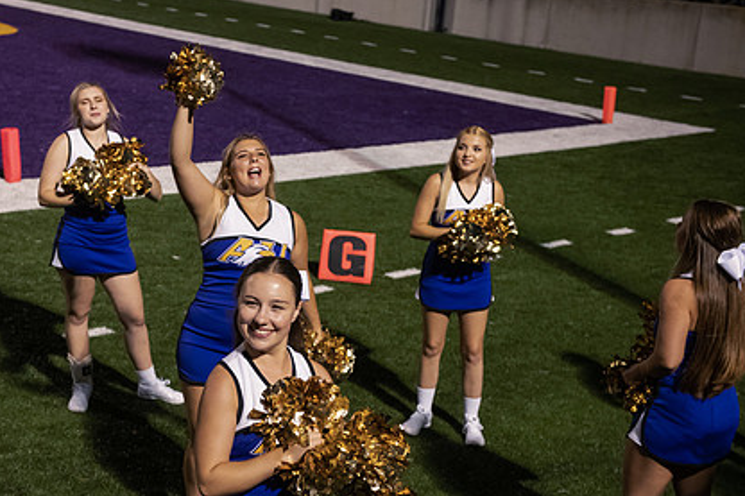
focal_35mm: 67
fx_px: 1386
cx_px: 270
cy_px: 312
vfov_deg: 20.3
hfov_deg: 29.9
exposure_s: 1/500
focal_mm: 48
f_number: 3.5
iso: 4000
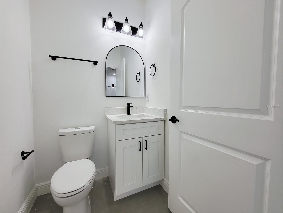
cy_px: 106
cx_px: 142
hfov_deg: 106.2
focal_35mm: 13
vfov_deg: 89.9
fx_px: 106
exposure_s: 1/60
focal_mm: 1.74
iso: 50
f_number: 2.2
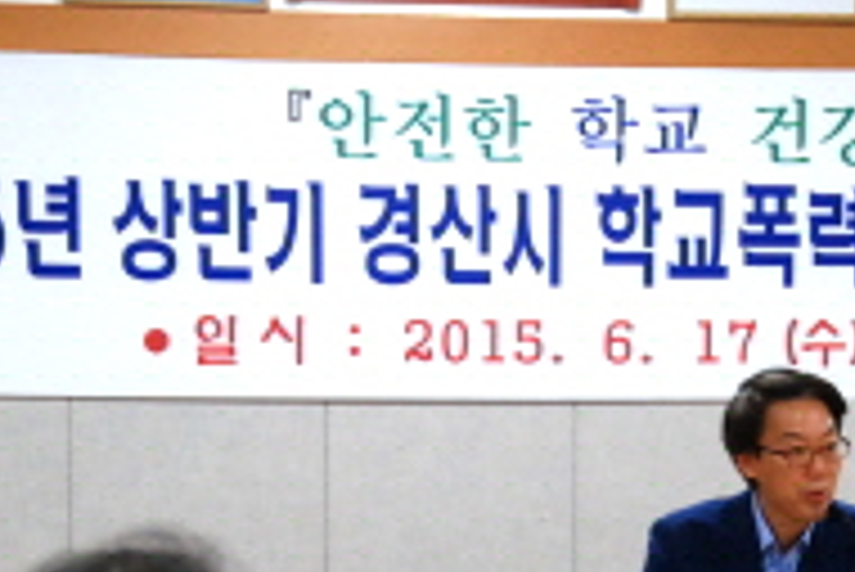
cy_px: 694
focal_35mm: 217
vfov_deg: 6.3
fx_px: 5165
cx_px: 621
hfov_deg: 9.4
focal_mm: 55
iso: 1000
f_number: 4.8
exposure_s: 1/60
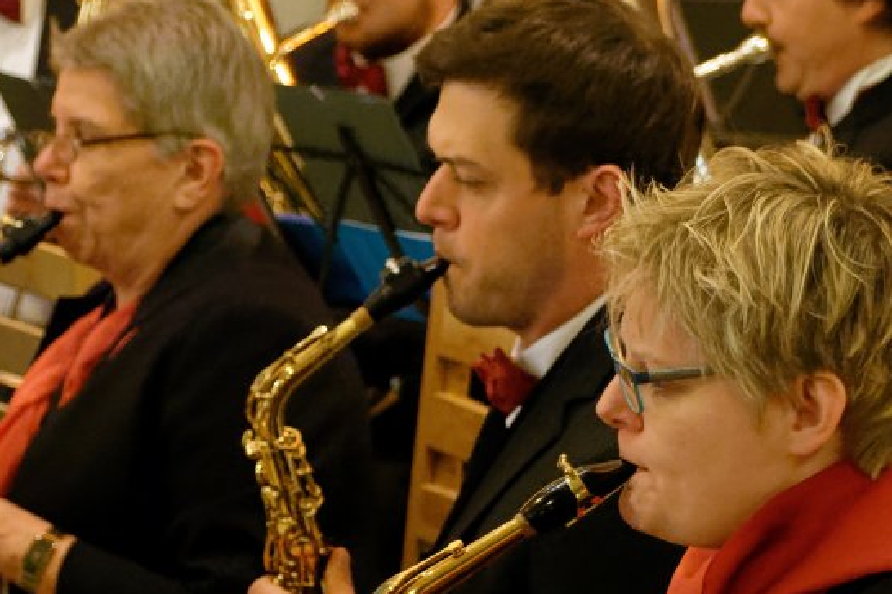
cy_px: 422
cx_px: 338
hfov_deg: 10.0
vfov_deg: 6.7
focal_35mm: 206
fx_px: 5102
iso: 20000
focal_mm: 75
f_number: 5
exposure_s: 1/125
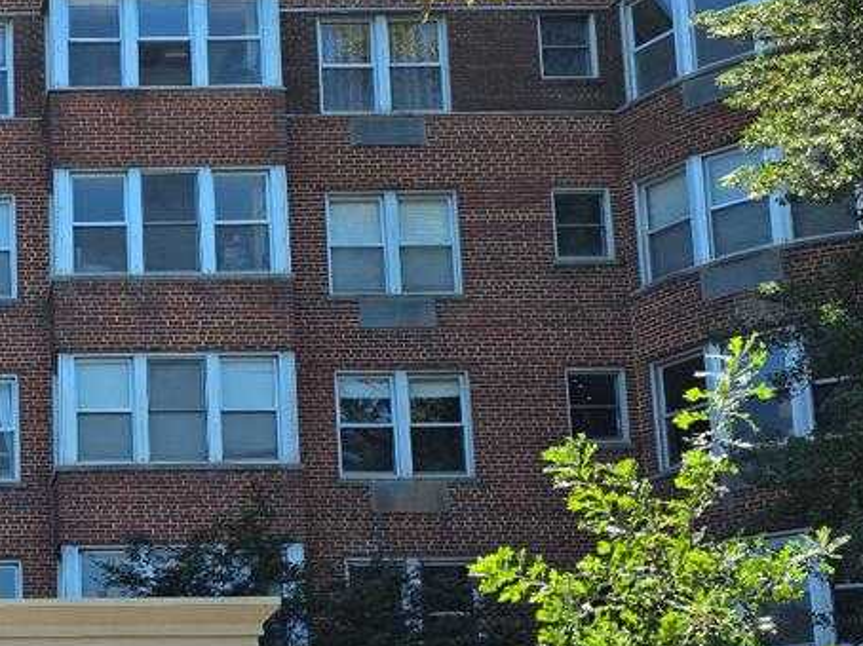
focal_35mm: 73
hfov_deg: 24.6
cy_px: 564
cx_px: -124
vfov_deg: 19.8
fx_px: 1819
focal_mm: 6.3
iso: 80
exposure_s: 1/3185
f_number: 1.7
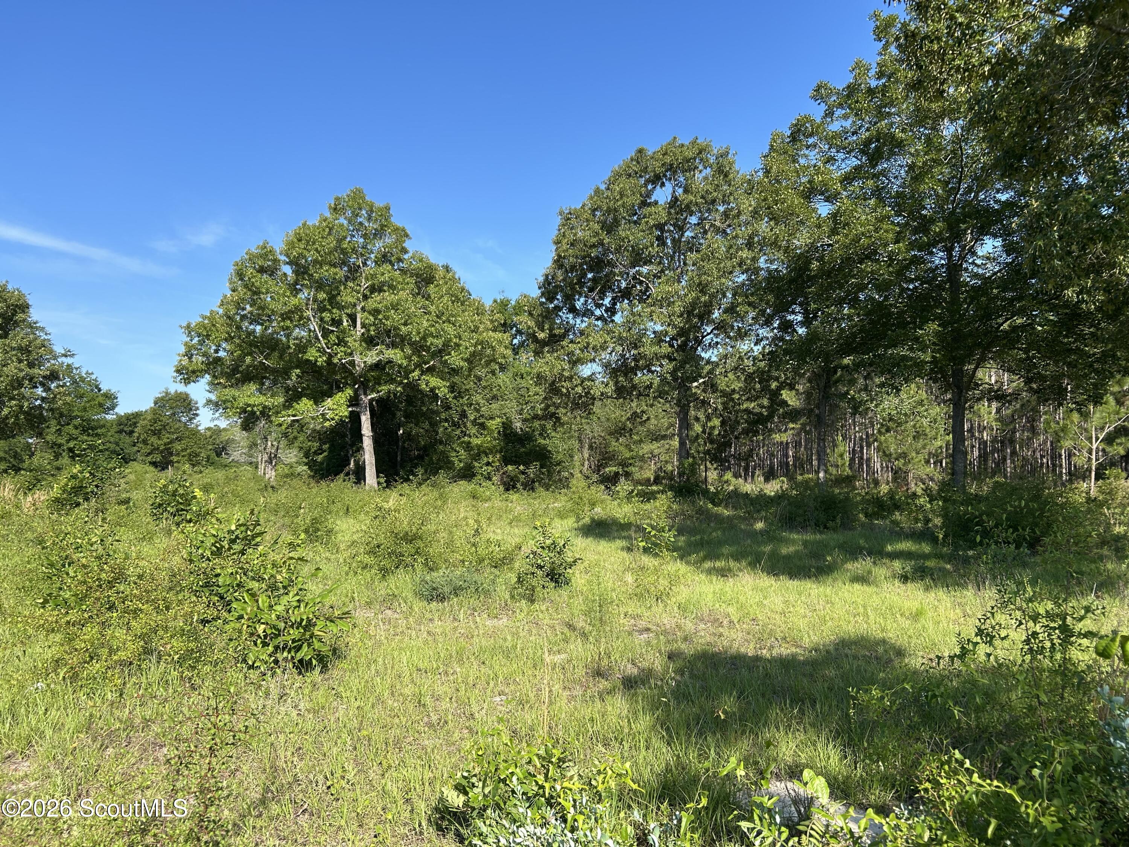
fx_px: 848
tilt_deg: +3.2
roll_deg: +0.7
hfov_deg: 67.3
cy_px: 424
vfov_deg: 53.1
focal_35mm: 26
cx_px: 564
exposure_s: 1/2252
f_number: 1.5
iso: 50
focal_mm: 5.7
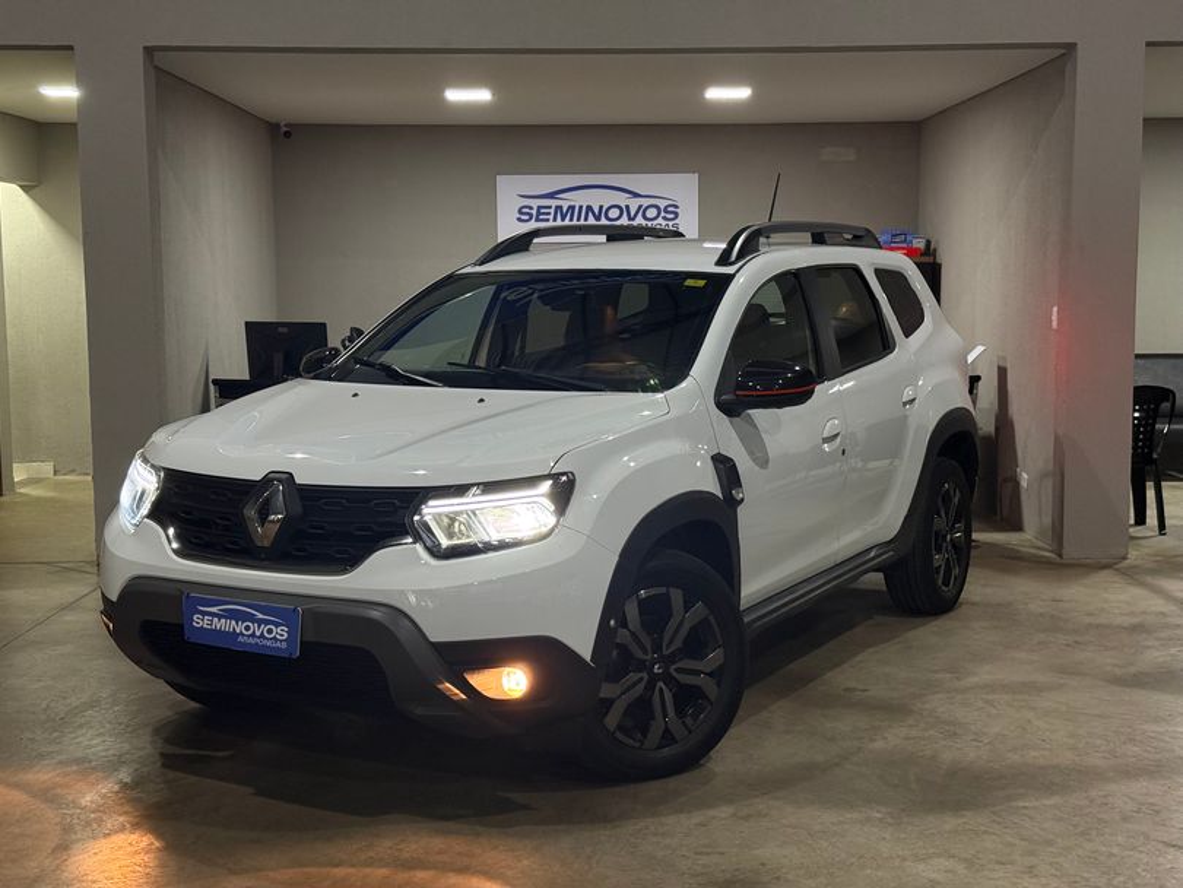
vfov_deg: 30.3
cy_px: 444
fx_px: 1641
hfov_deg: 39.6
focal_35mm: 48
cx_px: 592
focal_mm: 6.76
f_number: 1.78
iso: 250
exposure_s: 1/49
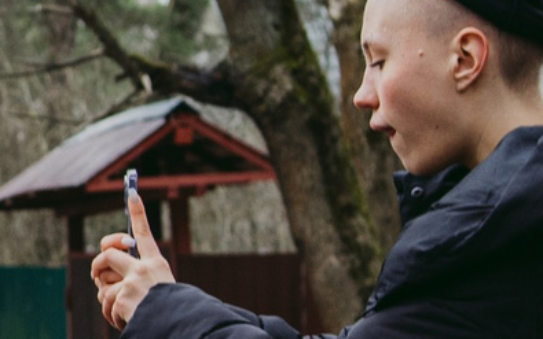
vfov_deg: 5.7
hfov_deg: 8.5
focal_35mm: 231
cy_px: 257
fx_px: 3419
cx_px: -631
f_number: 4
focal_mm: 35
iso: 200
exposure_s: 1/200
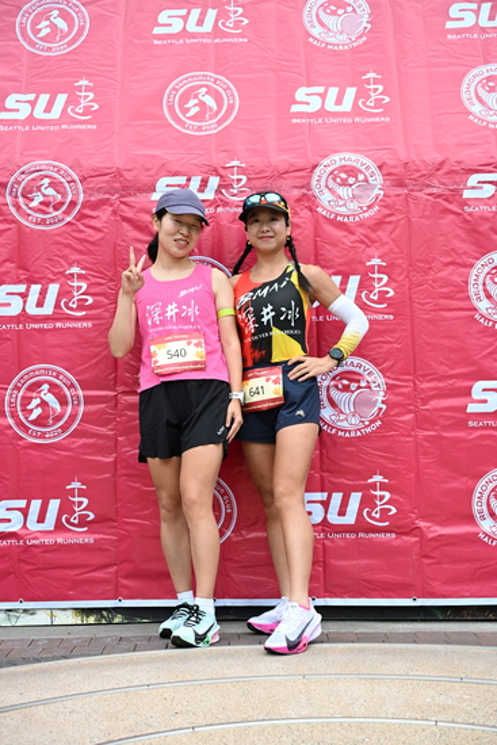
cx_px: 248
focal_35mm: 49
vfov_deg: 40.3
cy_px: 372
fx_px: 1014
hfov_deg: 27.5
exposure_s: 1/400
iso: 2000
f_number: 4
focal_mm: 49
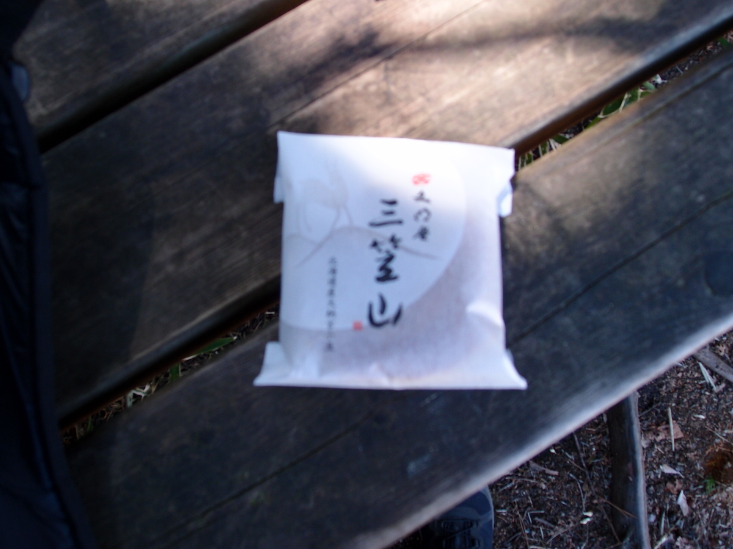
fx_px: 593
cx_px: 366
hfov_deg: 63.4
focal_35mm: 28
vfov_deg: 49.7
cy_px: 274
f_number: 2.5
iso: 100
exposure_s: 1/60
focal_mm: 6
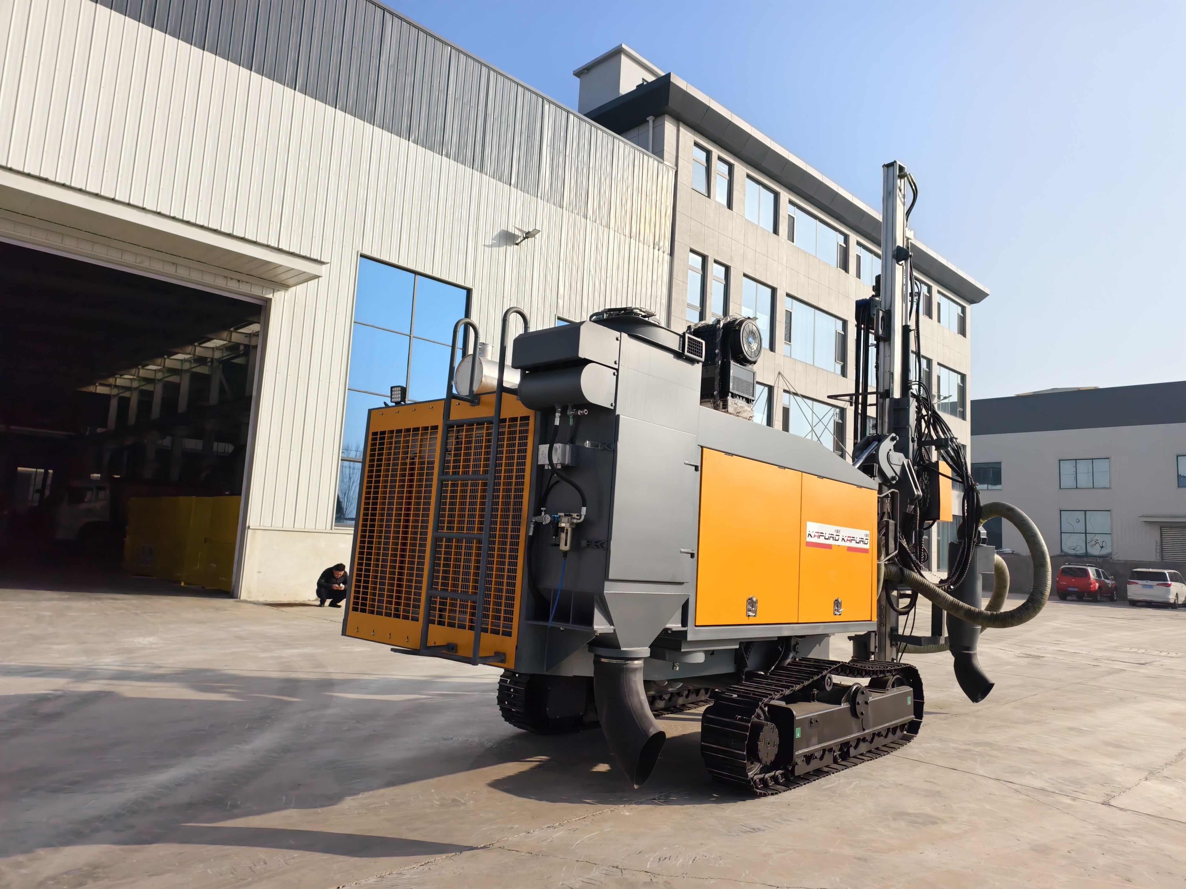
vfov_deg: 58.9
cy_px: 444
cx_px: 593
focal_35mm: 23
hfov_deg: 73.9
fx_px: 788
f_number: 1.57
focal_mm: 6.54
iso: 71
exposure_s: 1/13158
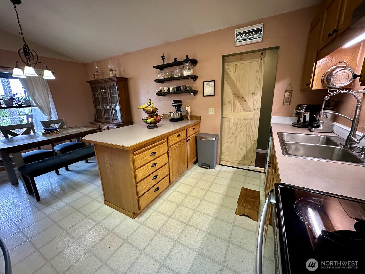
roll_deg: +1.7
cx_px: 182
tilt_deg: -14.1
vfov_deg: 85.7
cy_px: 137
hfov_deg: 102.1
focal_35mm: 14
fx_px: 148
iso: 400
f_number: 2.2
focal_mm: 2.22
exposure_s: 1/60
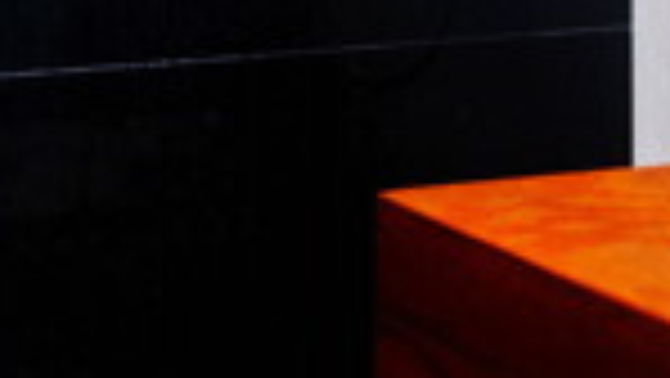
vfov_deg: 8.6
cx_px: 935
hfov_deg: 15.0
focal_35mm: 135
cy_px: -297
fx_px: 2400
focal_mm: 21.1
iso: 400
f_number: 4
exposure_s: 1/34
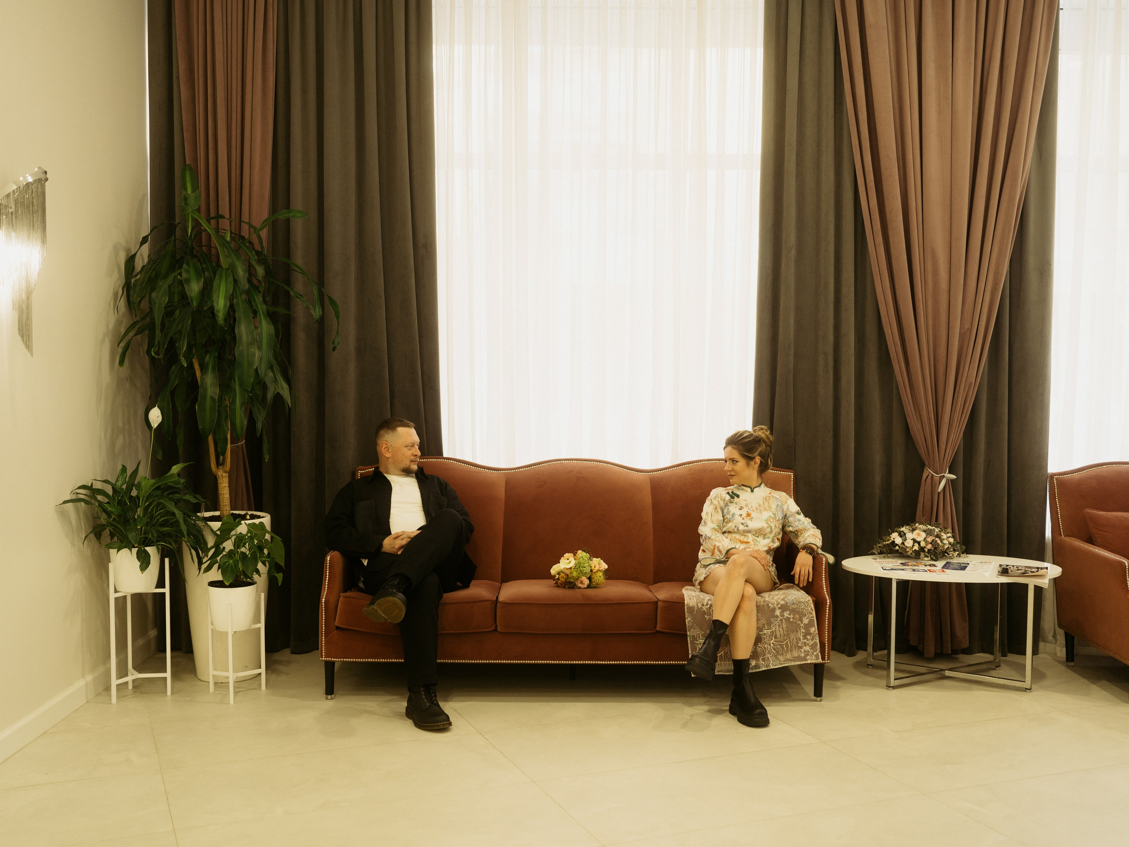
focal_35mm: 38
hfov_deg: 49.1
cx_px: 564
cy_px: 424
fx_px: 1237
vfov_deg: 37.8
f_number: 1.4
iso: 320
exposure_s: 1/250
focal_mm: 35
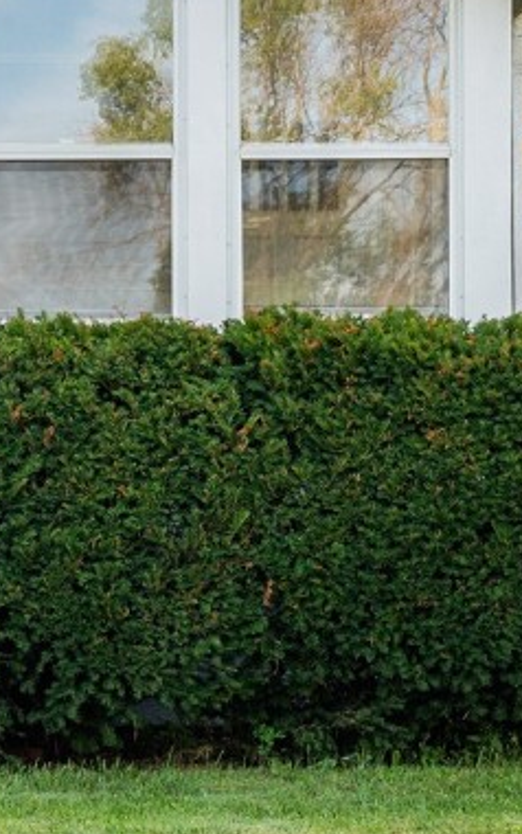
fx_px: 2455
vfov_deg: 19.1
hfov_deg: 12.1
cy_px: 193
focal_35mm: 108
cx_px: 147
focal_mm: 35
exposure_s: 1/200
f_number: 9
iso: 400
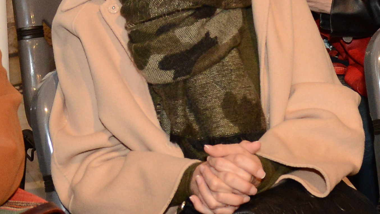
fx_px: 1612
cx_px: 85
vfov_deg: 7.6
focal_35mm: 160
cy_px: 60
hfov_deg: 13.4
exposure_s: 1/50
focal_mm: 28
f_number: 3.5
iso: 1600
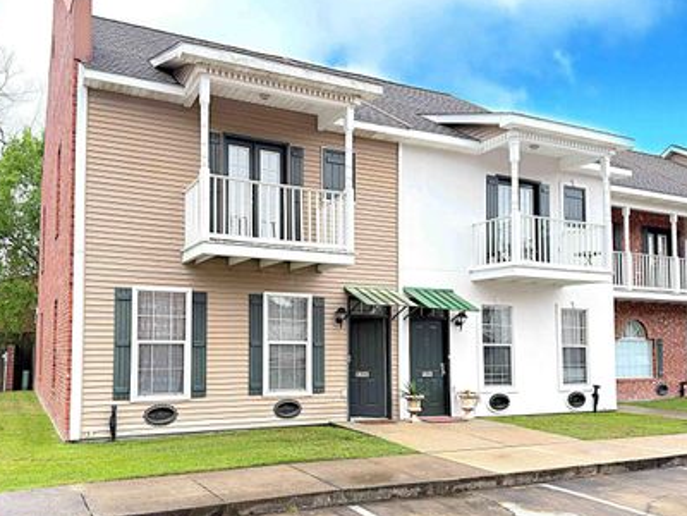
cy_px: 312
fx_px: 595
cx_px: 295
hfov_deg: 59.7
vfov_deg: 46.5
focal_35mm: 30
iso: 100
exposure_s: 1/719
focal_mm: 6.76
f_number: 1.78
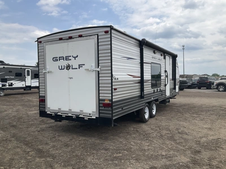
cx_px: 113
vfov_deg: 48.2
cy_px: 84
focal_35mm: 29
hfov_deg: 61.7
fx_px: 189
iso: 25
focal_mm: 3
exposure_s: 1/2538
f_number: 1.8
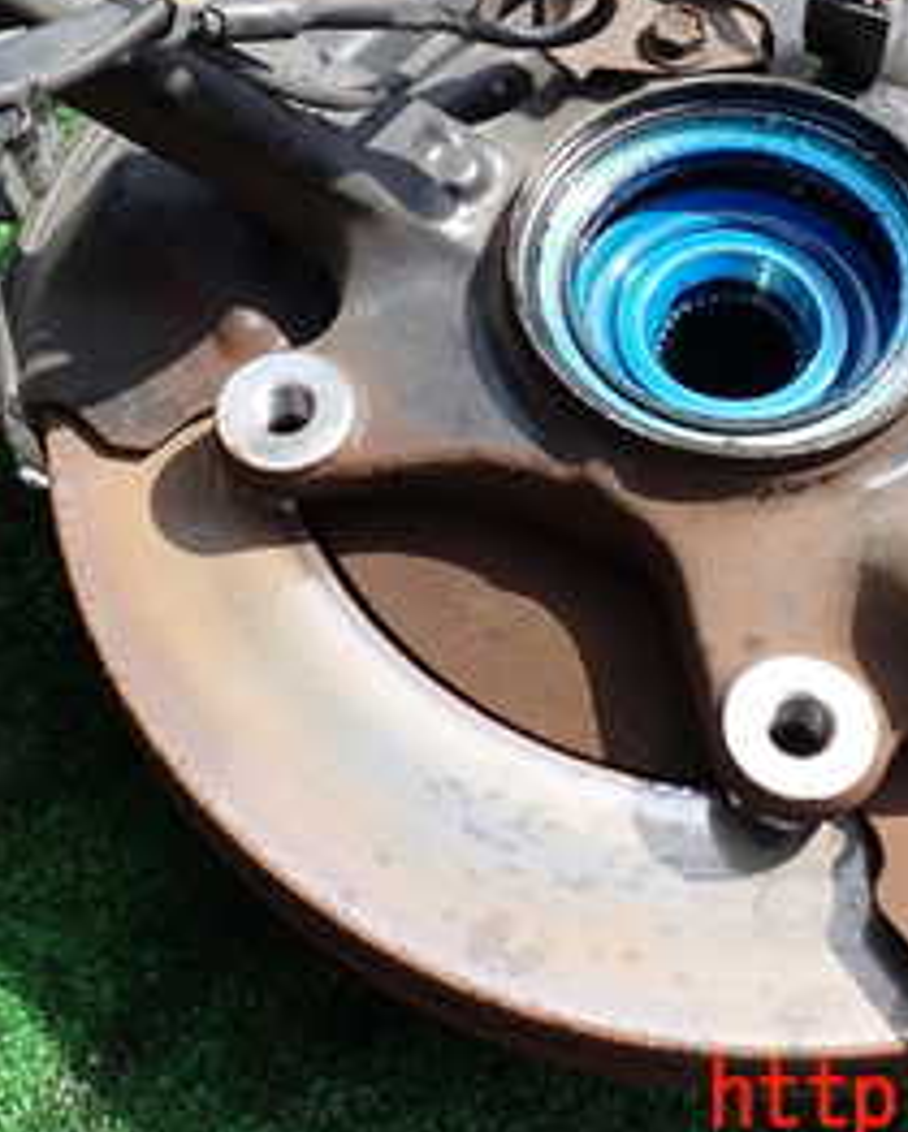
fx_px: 2248
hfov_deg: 22.8
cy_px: 181
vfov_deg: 27.6
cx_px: 389
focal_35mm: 67
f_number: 3.2
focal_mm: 5.4
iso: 100
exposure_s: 1/400
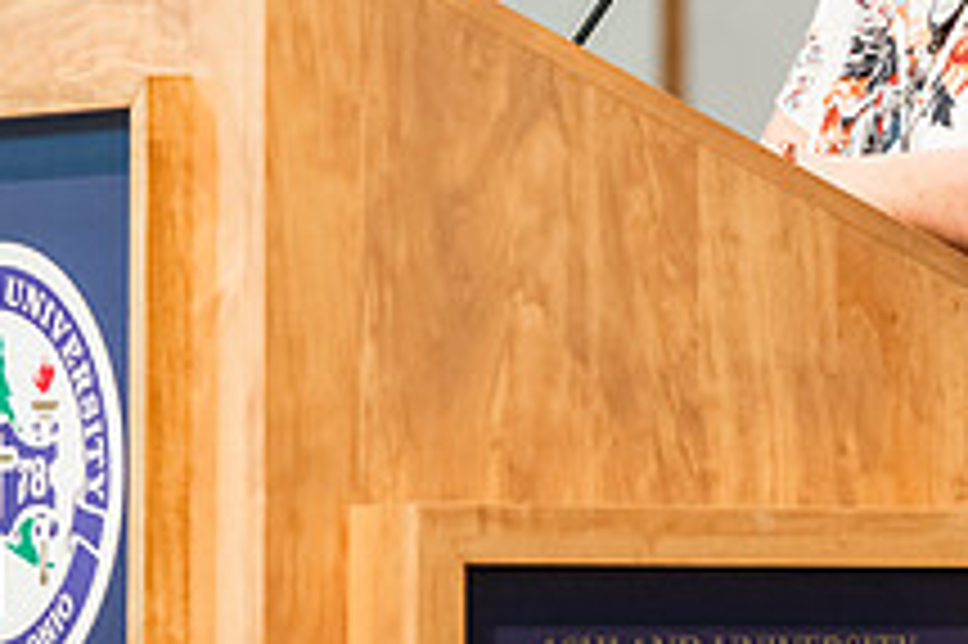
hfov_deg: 5.9
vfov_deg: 3.9
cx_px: 783
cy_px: -16
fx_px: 9431
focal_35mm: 351
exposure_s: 1/200
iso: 2000
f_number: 3.2
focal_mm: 130
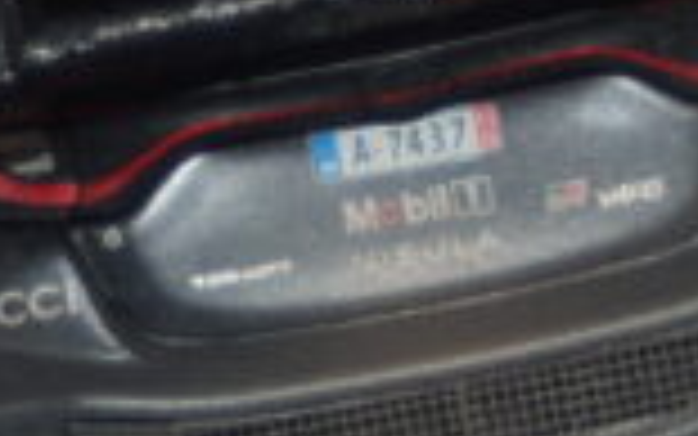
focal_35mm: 472
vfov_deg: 2.8
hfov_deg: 4.5
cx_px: 293
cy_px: 40
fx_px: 8982
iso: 200
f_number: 5.6
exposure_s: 1/60
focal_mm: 80
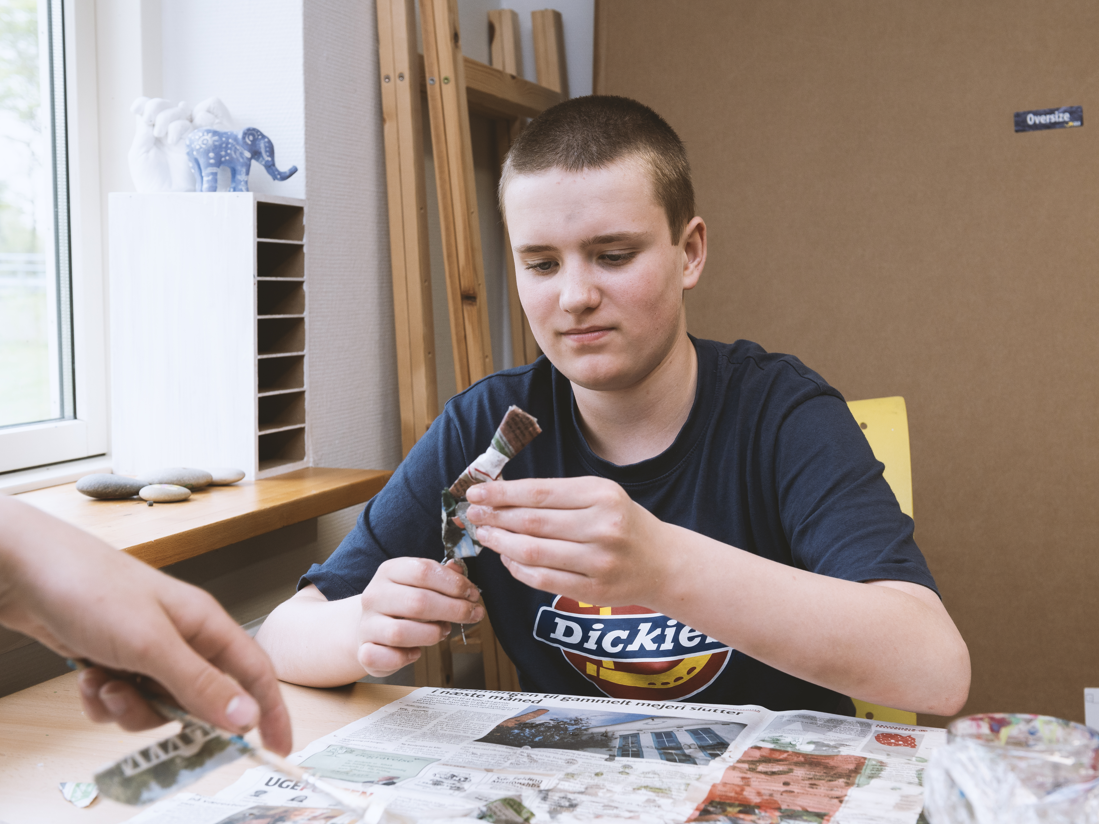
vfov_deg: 30.3
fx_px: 1524
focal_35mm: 48
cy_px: 410
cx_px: 617
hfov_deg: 39.6
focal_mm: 44
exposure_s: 1/100
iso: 800
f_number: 6.3
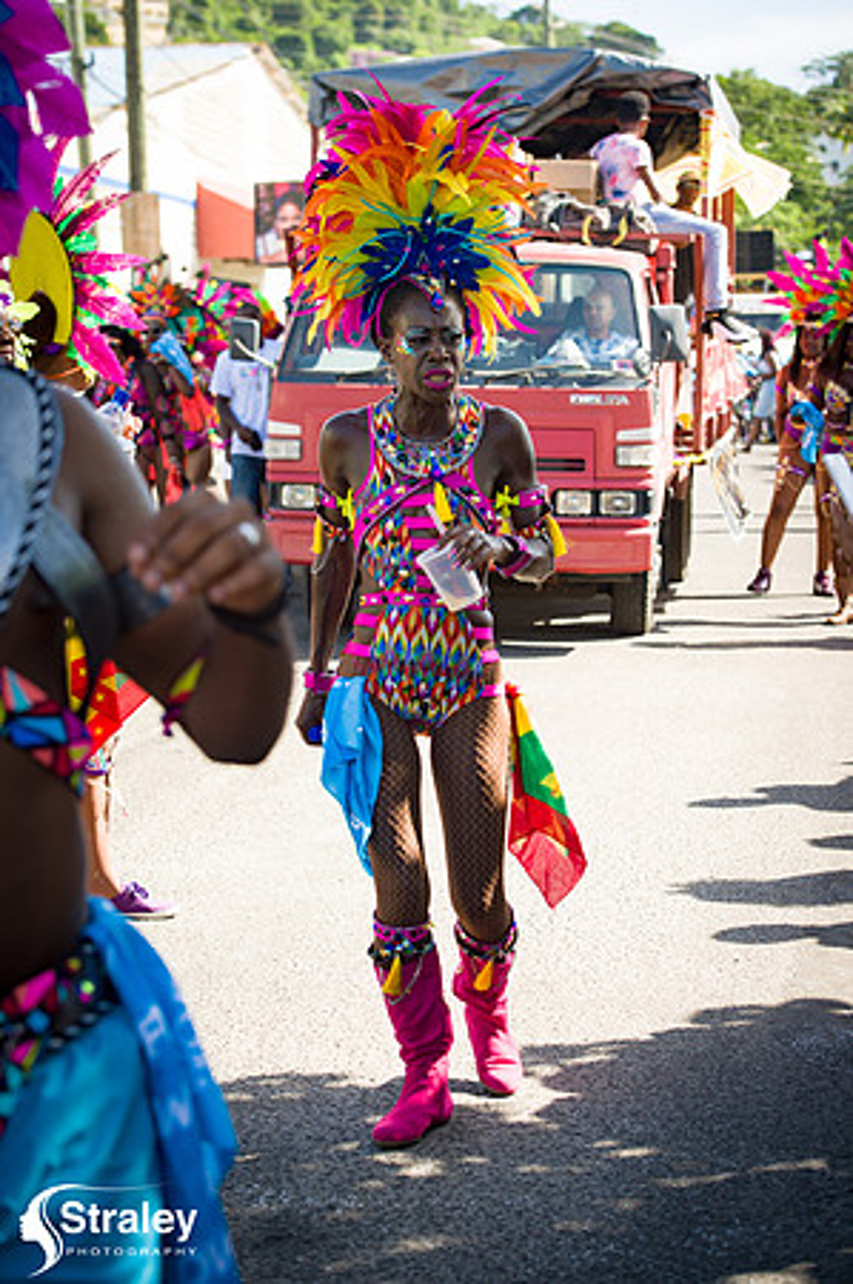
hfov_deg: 19.4
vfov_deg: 28.9
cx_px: 426
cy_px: 642
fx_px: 2493
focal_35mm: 70
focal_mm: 70
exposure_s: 1/200
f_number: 6.3
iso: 100
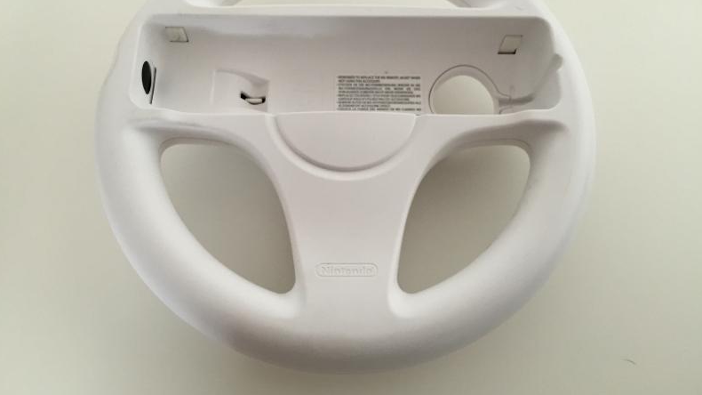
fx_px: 596
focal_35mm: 32
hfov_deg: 61.0
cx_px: 350
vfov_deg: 36.5
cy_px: 151
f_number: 2.2
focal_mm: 4.15
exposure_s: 1/33
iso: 100
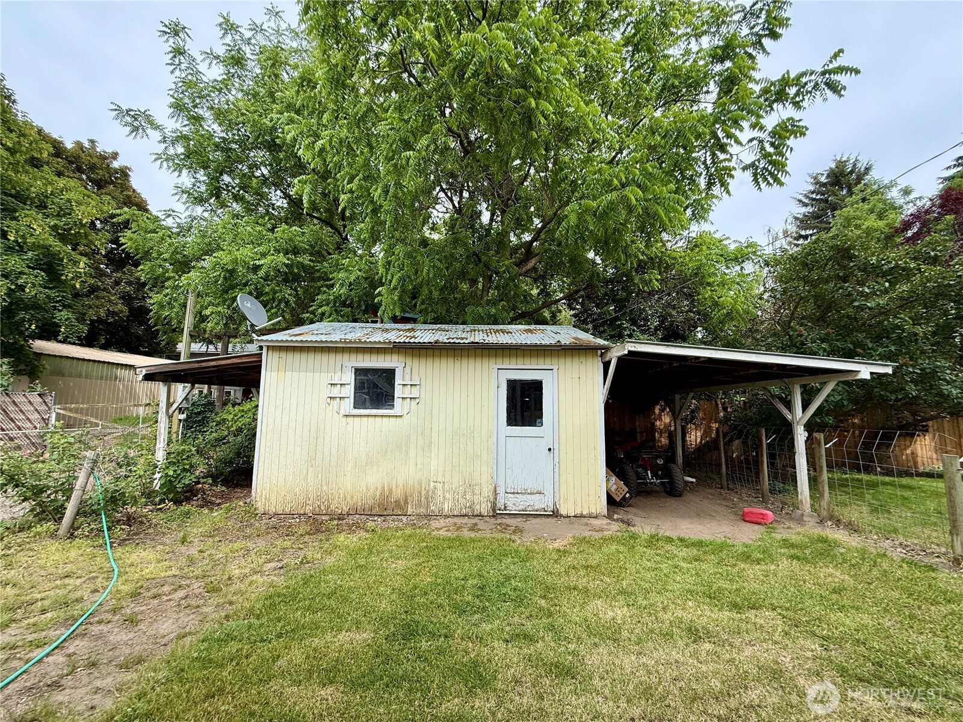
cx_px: 482
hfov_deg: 102.1
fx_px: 389
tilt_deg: +7.0
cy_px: 361
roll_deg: -0.6
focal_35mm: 14
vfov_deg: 85.7
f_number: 2.2
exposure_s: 1/751
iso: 50
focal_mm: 2.22
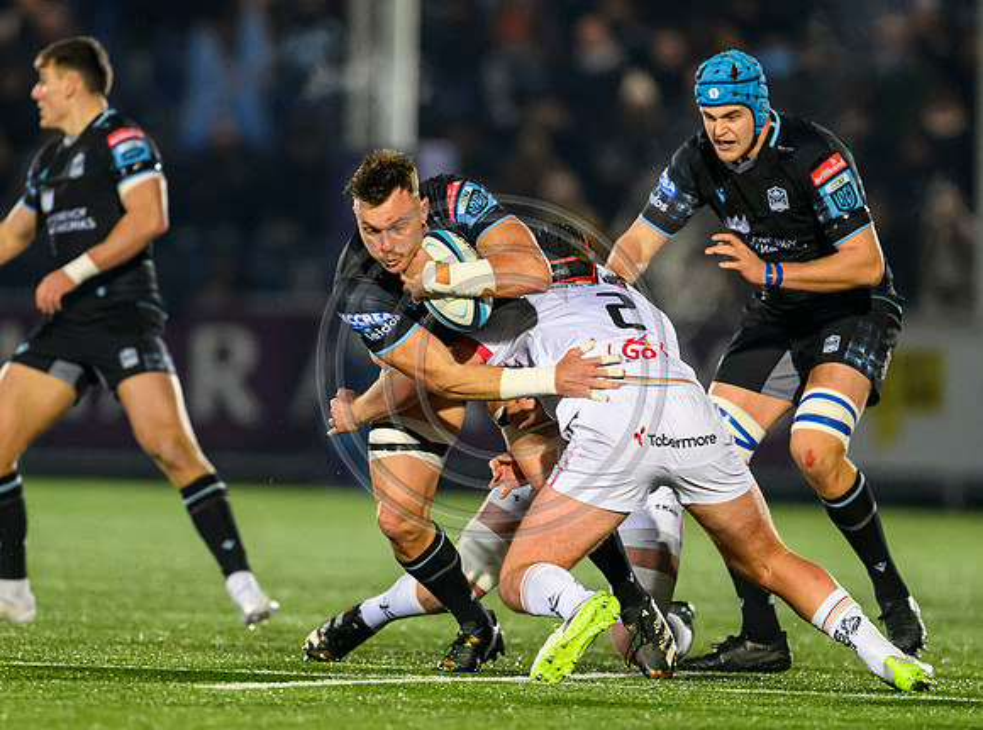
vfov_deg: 2.1
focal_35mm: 705
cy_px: 369
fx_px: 19967
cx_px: 481
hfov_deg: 2.8
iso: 6400
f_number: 3.2
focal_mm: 400
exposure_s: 1/1250
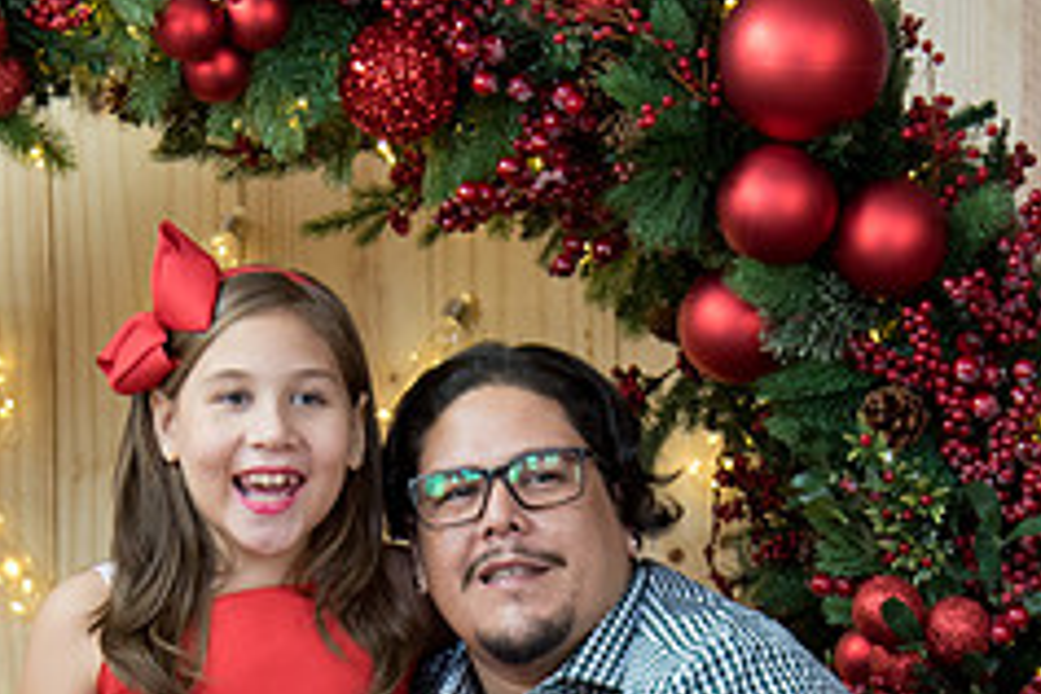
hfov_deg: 12.4
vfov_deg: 8.2
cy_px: 743
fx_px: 4800
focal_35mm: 166
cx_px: 480
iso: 1000
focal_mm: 58
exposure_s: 1/80
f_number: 4.5
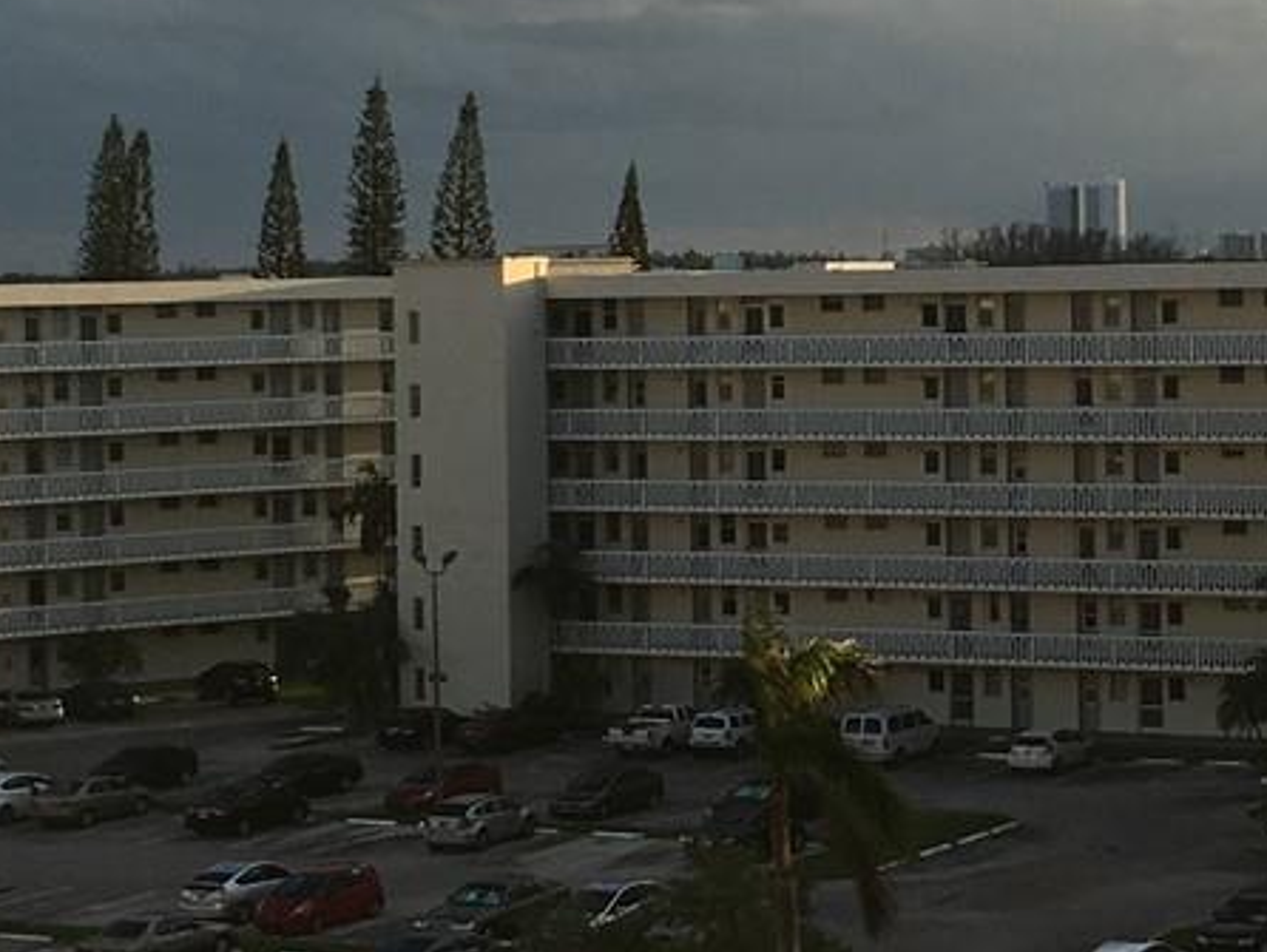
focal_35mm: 104
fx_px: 3809
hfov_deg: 18.6
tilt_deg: +1.4
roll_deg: +1.1
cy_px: 296
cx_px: 1148
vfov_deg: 14.2
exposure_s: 1/999
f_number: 2.2
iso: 25
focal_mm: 4.15
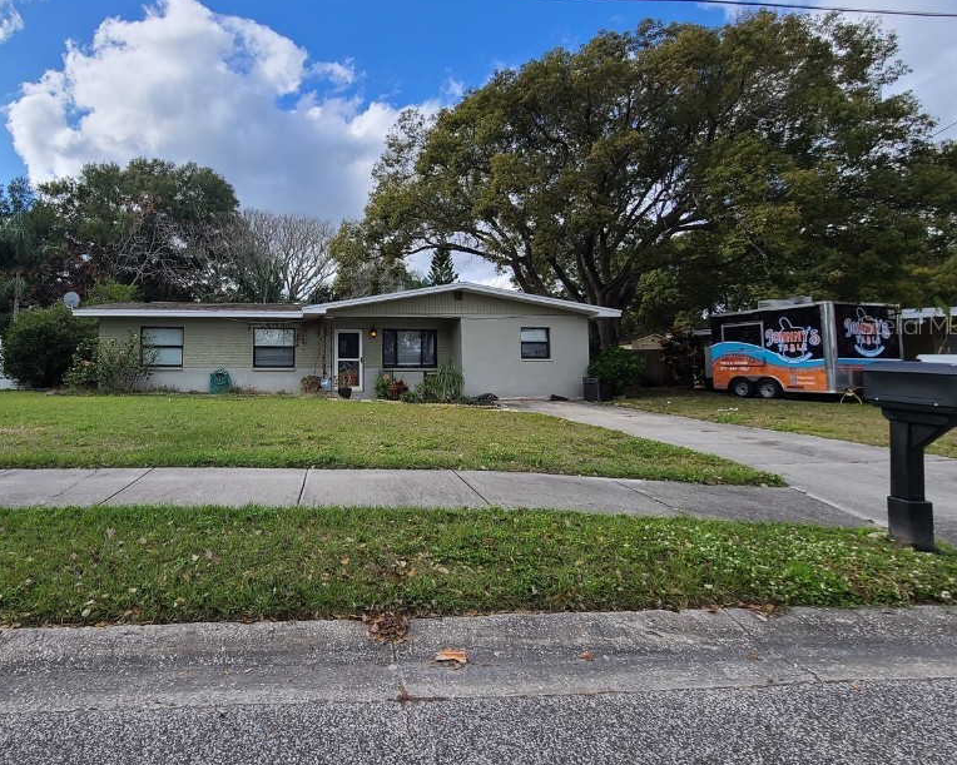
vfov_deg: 76.5
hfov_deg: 87.2
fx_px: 481
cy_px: 324
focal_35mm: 17
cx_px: 337
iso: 64
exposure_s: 1/1372
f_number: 2.2
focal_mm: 2.2
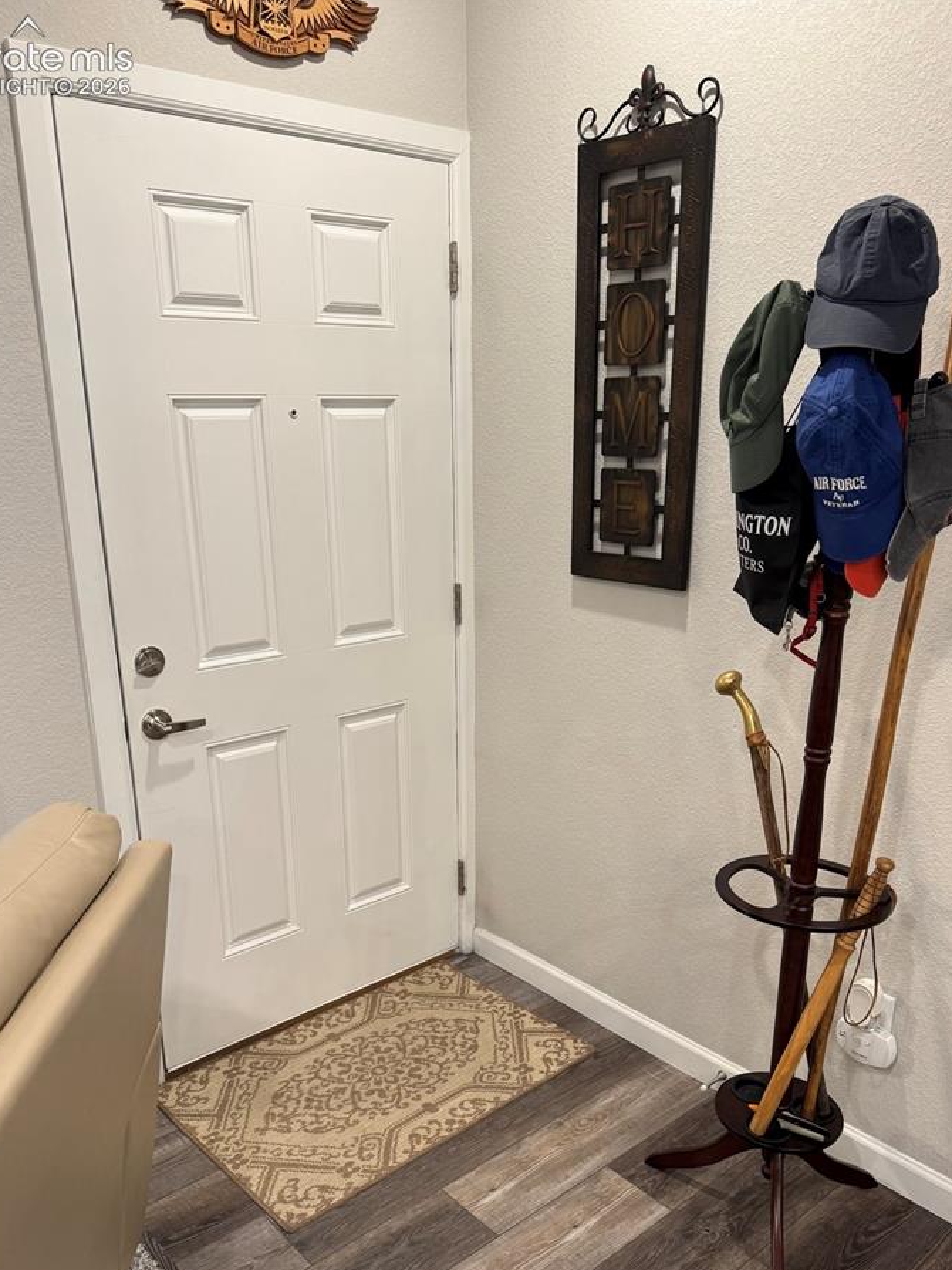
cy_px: 763
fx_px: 1064
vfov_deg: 61.1
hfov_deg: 48.2
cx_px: 488
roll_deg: +0.8
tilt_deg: -19.5
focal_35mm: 29
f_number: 1.78
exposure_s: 1/60
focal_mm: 6.76
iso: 160
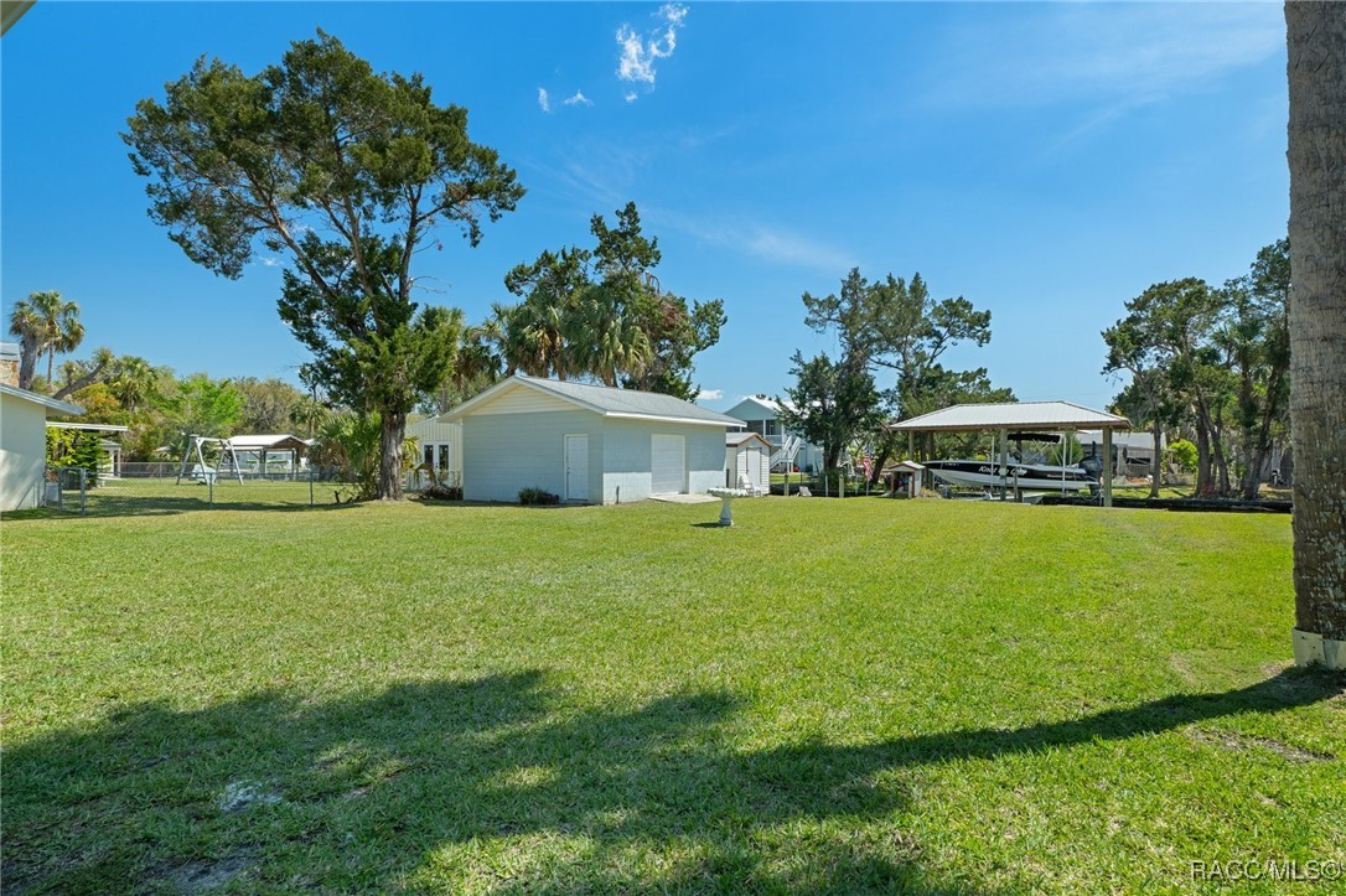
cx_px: 673
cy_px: 448
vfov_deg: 67.3
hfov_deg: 90.0
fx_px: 673
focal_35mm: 18
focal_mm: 12
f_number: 8
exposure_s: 1/1000
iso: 320
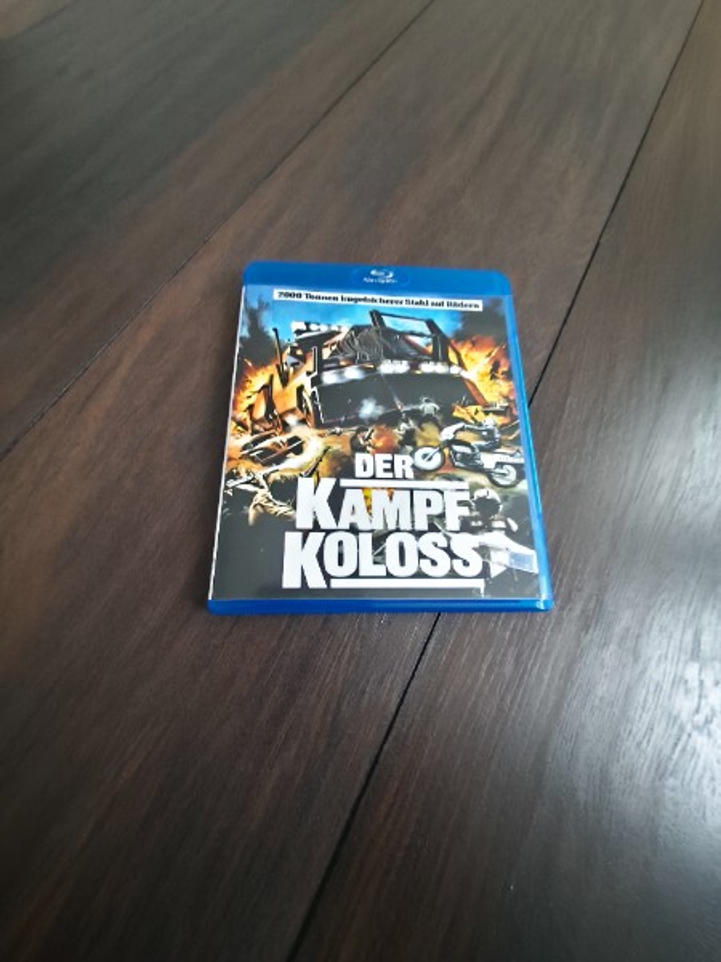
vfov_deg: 98.2
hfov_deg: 81.7
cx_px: 360
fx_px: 417
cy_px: 481
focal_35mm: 15
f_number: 2.2
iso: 1250
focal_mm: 1.91
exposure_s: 1/11.1
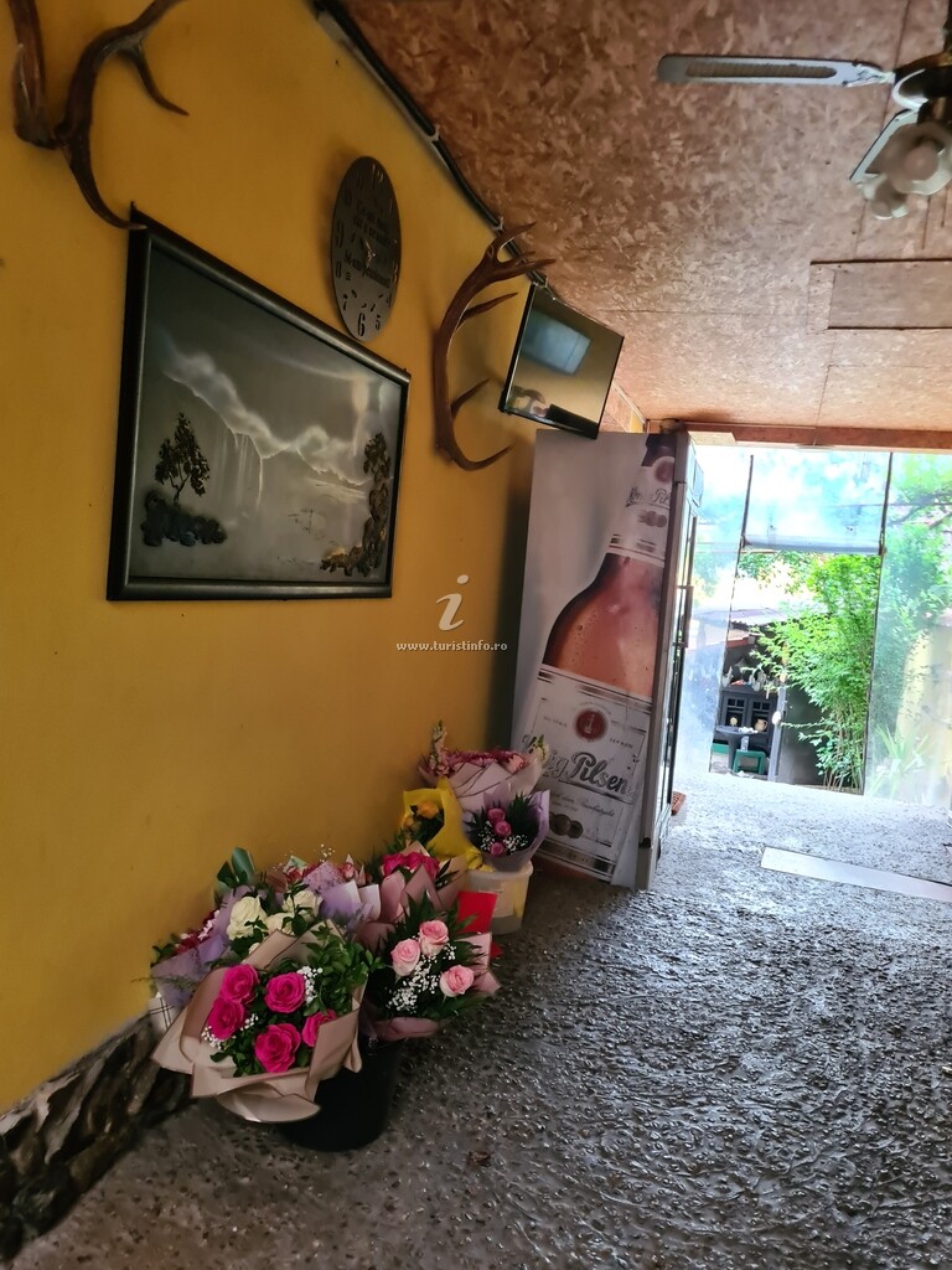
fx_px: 953
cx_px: 476
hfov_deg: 53.1
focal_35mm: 26
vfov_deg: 67.3
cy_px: 635
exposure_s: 1/50
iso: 500
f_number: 1.8
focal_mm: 5.4
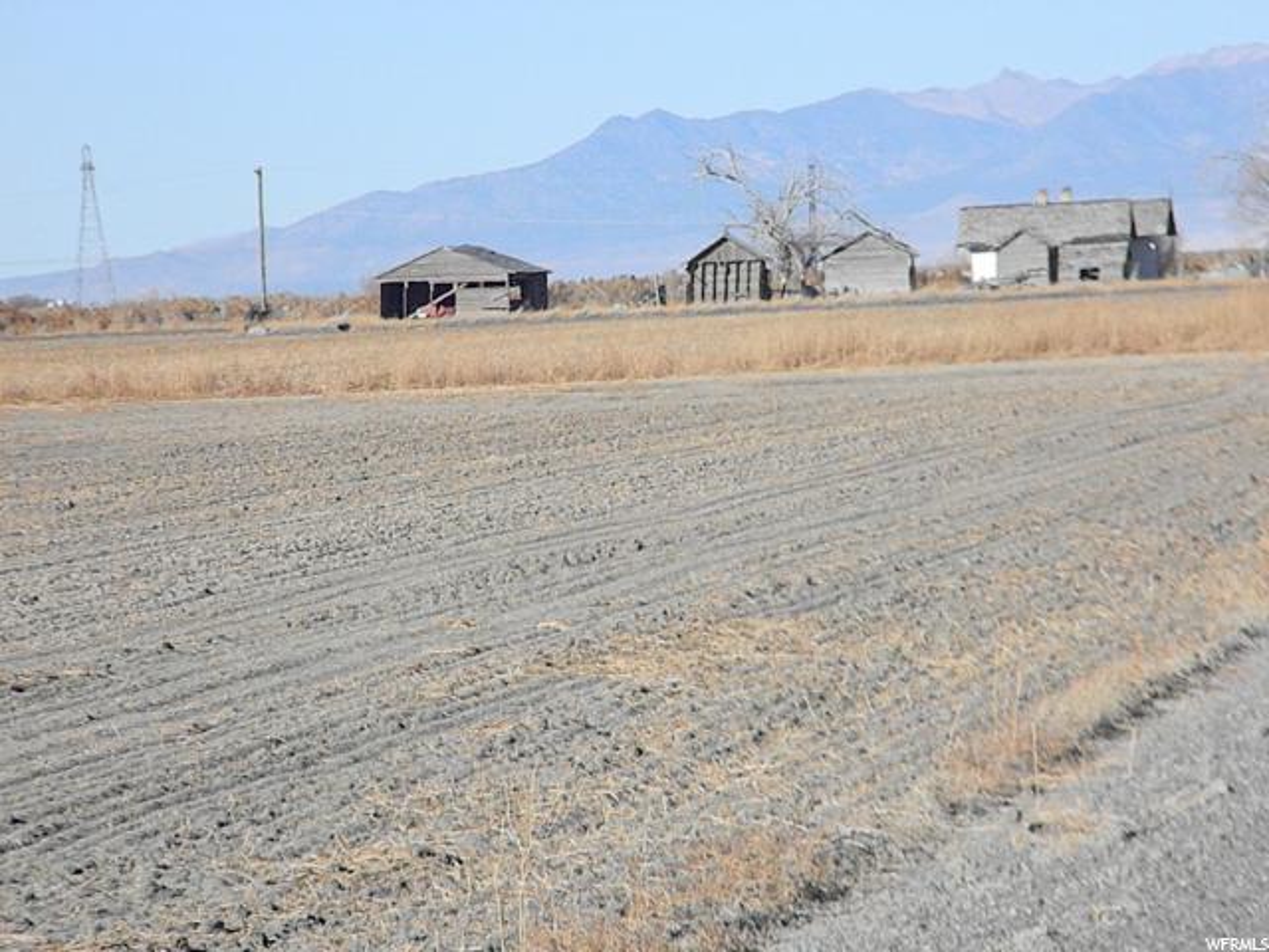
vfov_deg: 5.3
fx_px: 10191
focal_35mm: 278
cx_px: 634
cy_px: 476
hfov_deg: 7.1
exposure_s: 1/686
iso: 640
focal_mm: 50.4
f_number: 10.8
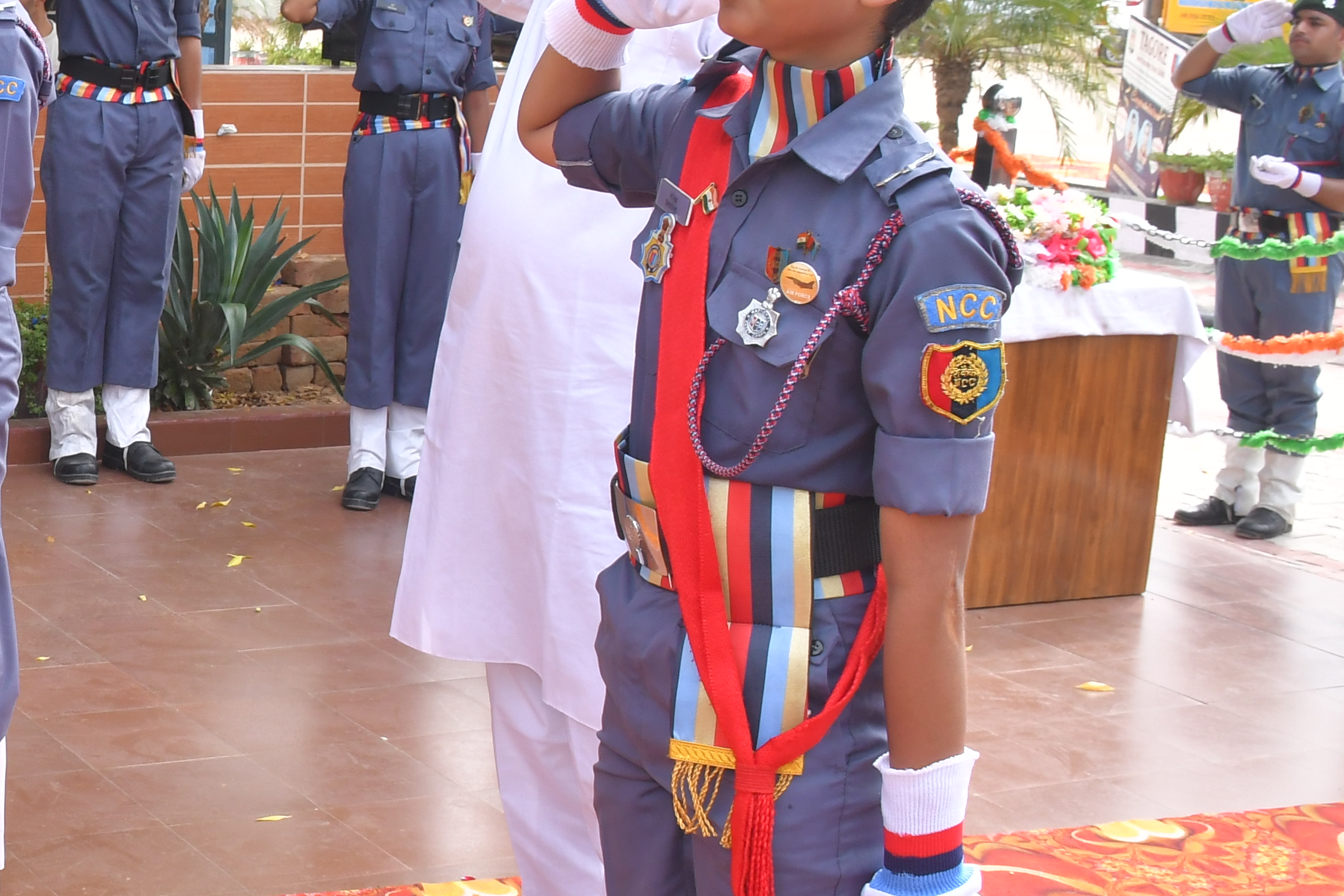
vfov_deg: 20.9
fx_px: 2426
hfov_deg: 28.6
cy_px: 366
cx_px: -73
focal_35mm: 65
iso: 400
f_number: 10
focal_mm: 18
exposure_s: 1/200
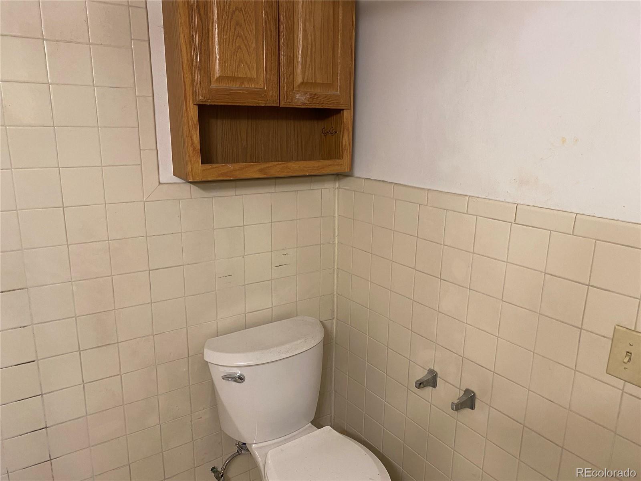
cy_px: 240
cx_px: 320
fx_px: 481
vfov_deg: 53.1
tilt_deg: -13.4
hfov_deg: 67.3
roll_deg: -0.9
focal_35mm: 26
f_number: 1.8
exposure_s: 1/60
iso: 160
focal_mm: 4.25
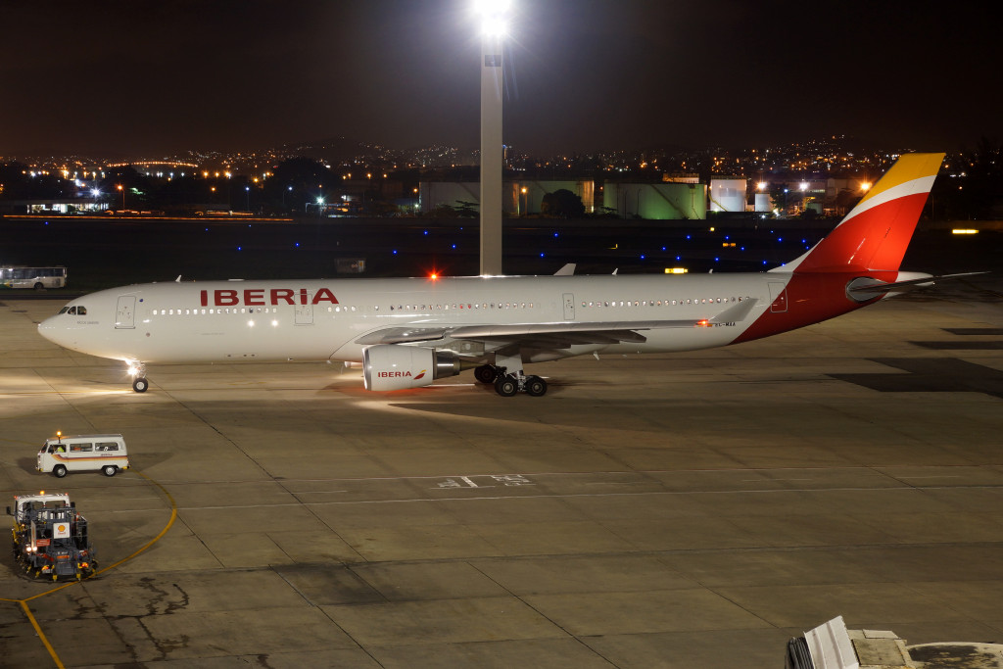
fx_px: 2090
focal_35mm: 75
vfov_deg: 18.2
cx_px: 502
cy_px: 334
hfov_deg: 27.0
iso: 200
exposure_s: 6
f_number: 8
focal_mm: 50
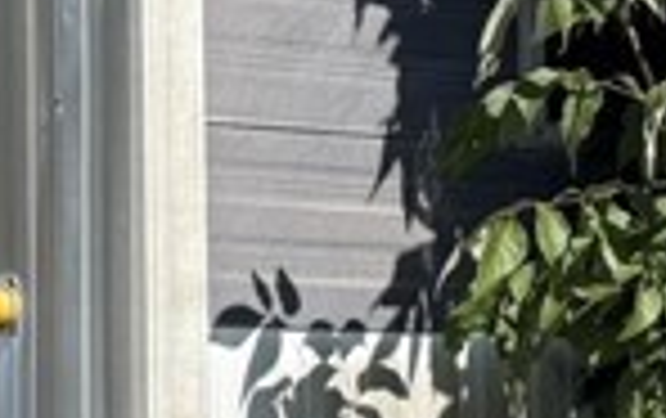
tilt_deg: +5.8
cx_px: 148
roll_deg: +0.0
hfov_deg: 11.8
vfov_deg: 7.5
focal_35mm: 176
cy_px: 162
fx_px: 3199
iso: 80
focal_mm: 6.76
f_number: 1.78
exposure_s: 1/3584
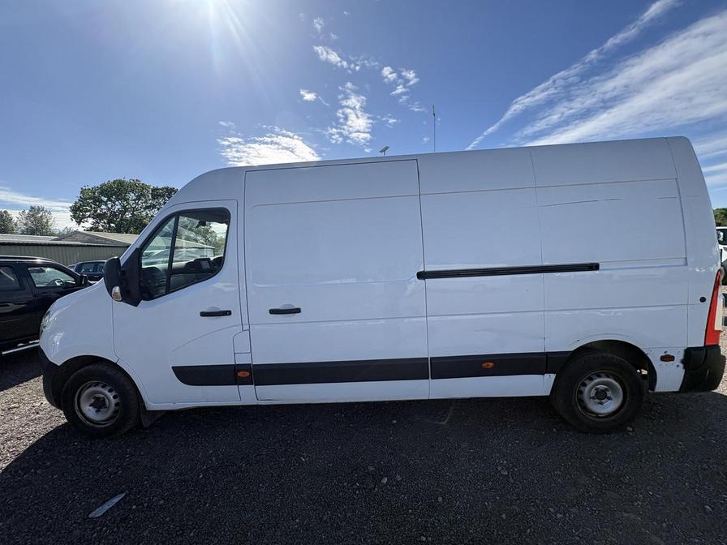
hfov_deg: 102.1
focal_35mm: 14
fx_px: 294
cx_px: 364
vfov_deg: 85.7
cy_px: 272
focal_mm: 2.22
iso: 40
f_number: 2.2
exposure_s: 1/1567
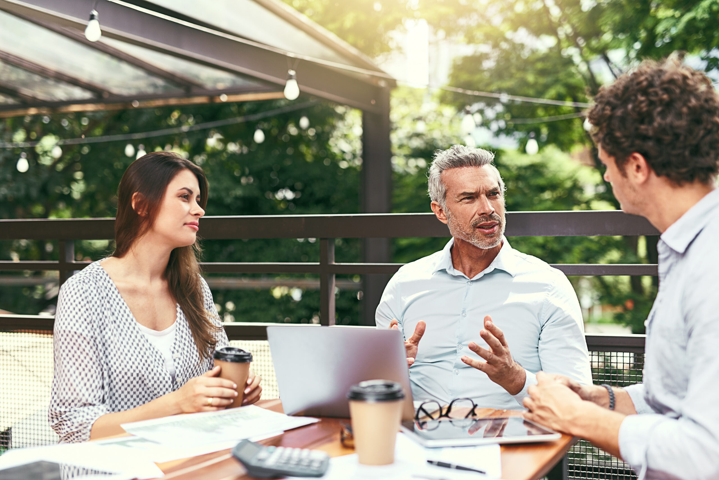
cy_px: 240
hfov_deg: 39.6
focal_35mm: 50
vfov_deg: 27.0
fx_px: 999
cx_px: 360
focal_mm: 50
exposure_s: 1/1250
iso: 200
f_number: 2.2
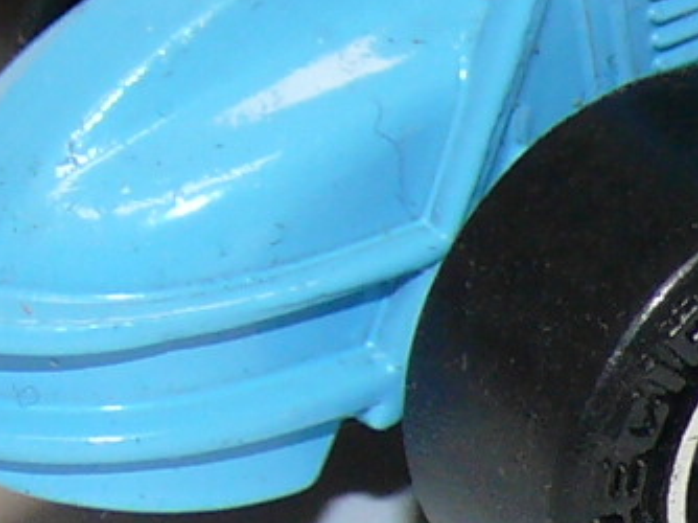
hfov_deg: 4.3
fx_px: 9370
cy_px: -241
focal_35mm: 465
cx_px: 903
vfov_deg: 3.2
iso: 100
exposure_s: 1/30
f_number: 4
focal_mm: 13
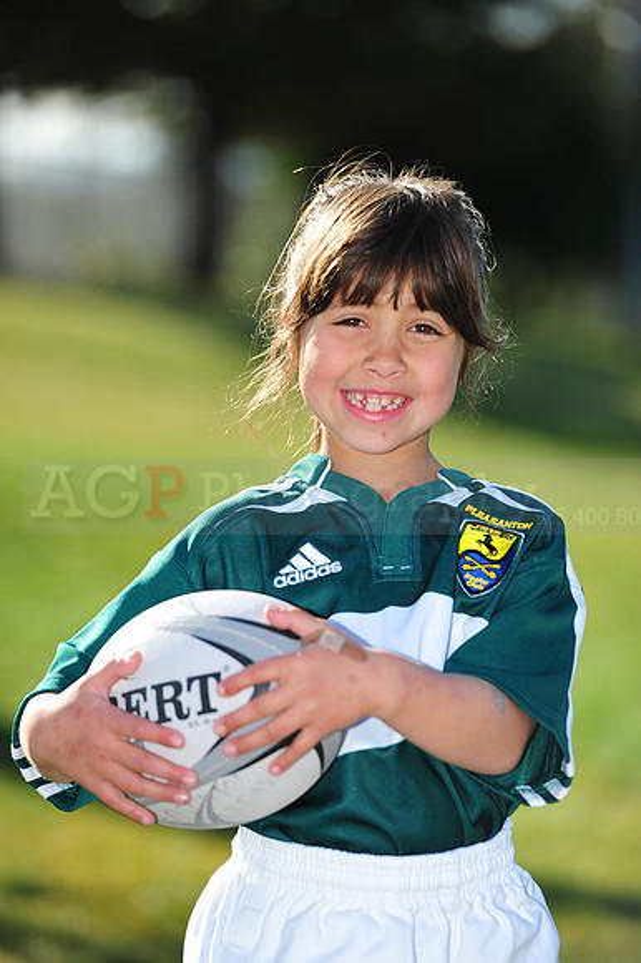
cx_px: 320
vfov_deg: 10.3
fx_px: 5348
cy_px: 482
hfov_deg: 6.9
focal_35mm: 200
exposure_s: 1/1000
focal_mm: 200
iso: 200
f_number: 4
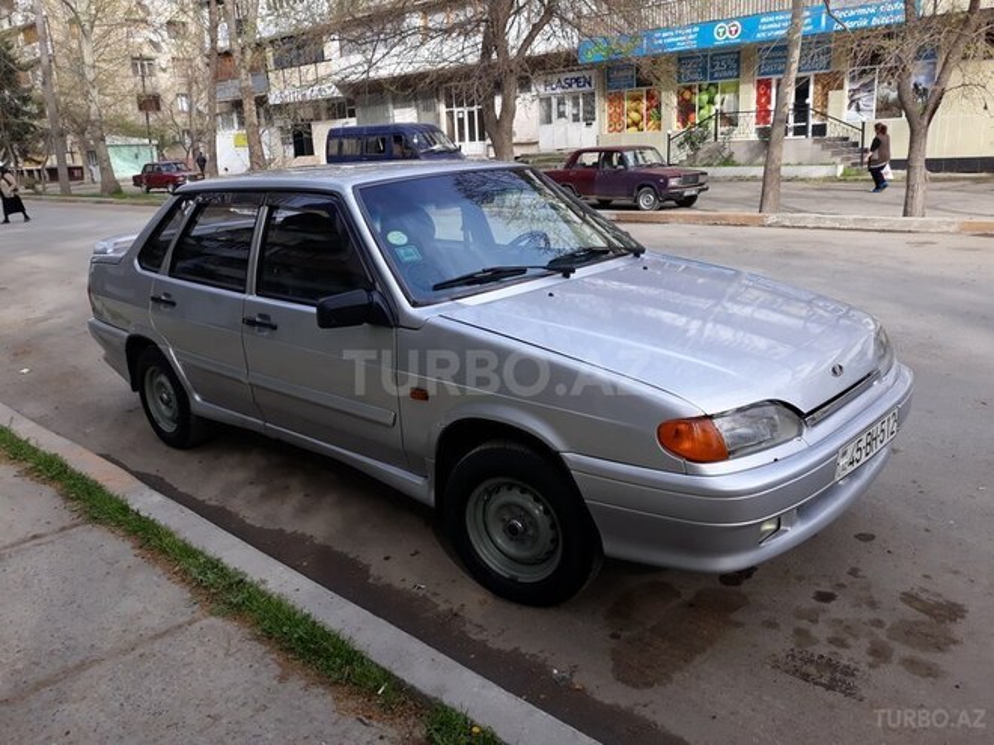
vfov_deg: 51.4
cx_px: 497
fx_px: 775
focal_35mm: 27
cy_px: 372
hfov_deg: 65.3
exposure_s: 1/416
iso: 40
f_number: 1.7
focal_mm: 3.71
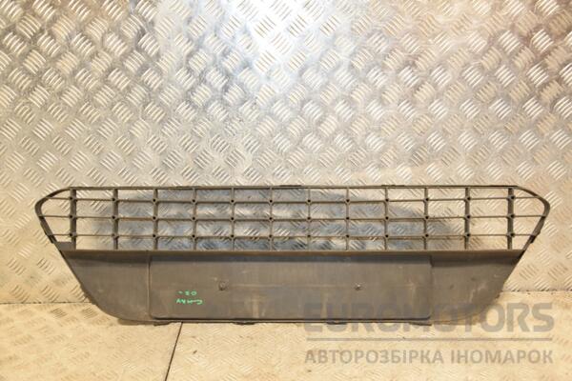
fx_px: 596
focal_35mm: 38
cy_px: 190
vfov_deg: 35.5
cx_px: 286
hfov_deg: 51.3
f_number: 5
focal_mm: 25
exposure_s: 1/100
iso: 800
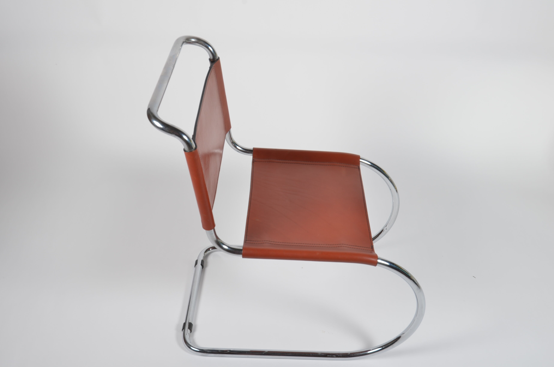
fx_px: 553
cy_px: 184
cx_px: 277
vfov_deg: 36.7
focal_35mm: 36
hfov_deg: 53.2
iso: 100
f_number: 11
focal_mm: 24
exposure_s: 1/125
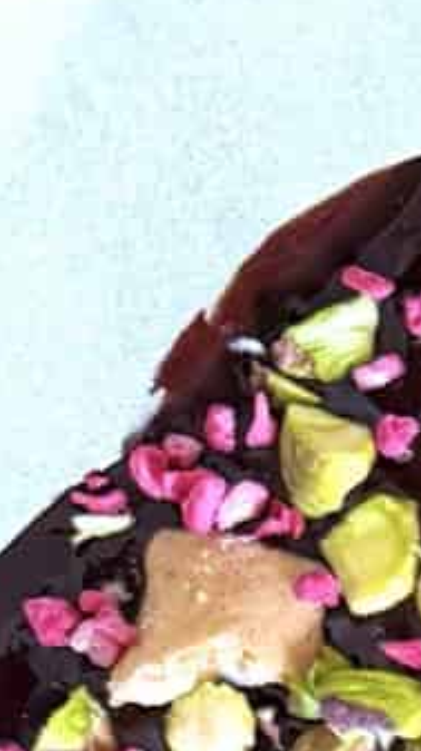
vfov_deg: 11.6
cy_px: 1680
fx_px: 3163
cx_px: 1597
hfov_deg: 6.4
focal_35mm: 159
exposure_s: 1/60
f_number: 1.8
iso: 400
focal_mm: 6.8
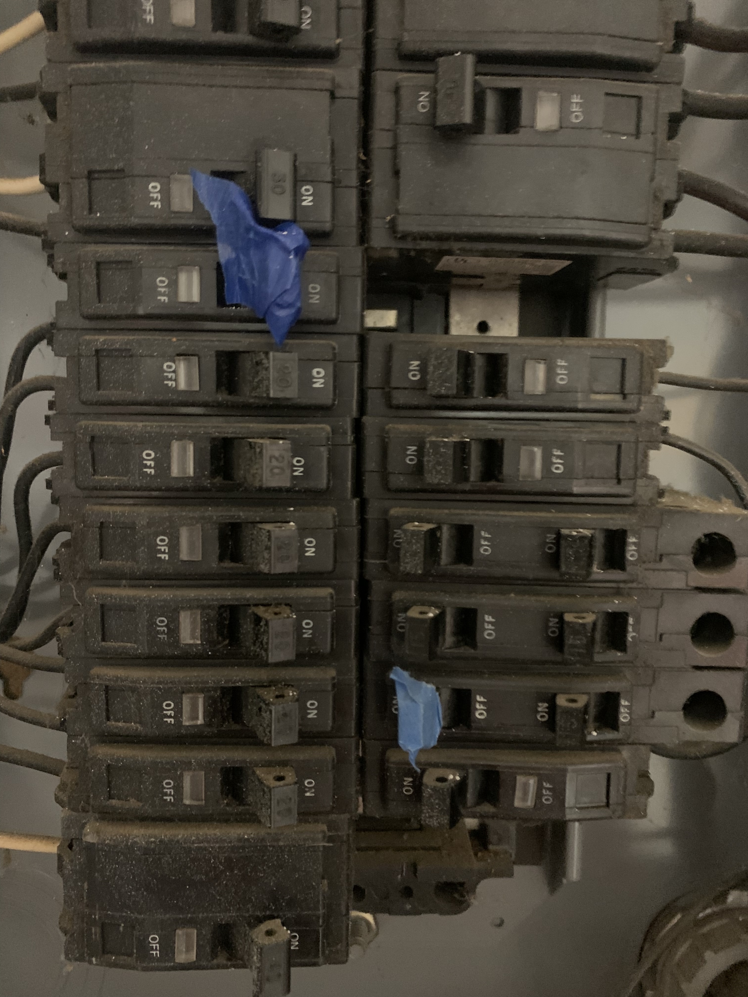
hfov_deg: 53.1
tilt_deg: -6.1
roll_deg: -1.0
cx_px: 374
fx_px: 749
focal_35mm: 26
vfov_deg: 67.3
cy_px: 498
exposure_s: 1/15
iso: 1250
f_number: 1.8
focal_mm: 4.25
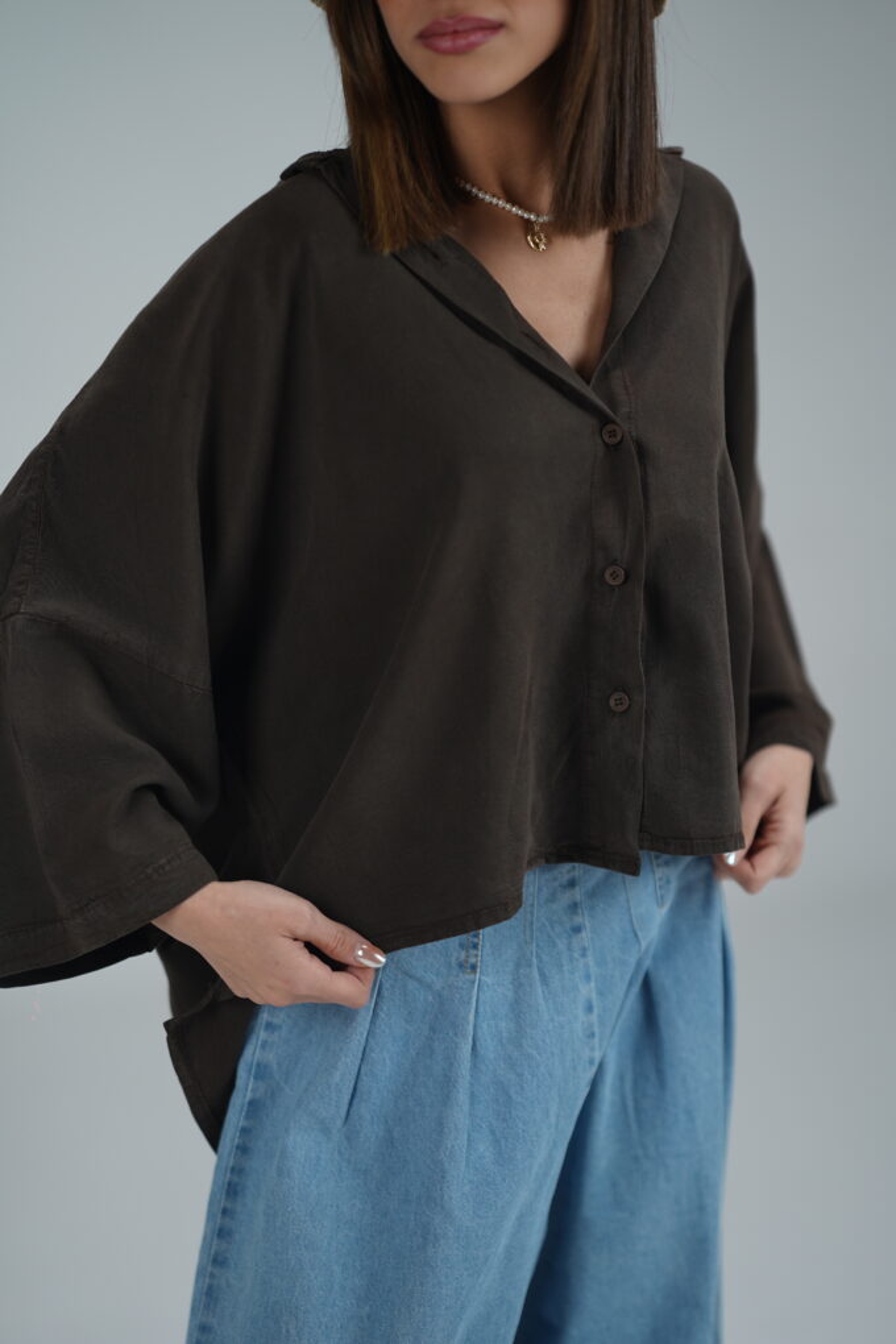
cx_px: 448
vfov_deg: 23.9
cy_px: 672
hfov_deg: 16.1
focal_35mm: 85
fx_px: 3173
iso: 80
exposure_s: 1/200
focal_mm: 85
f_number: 1.6
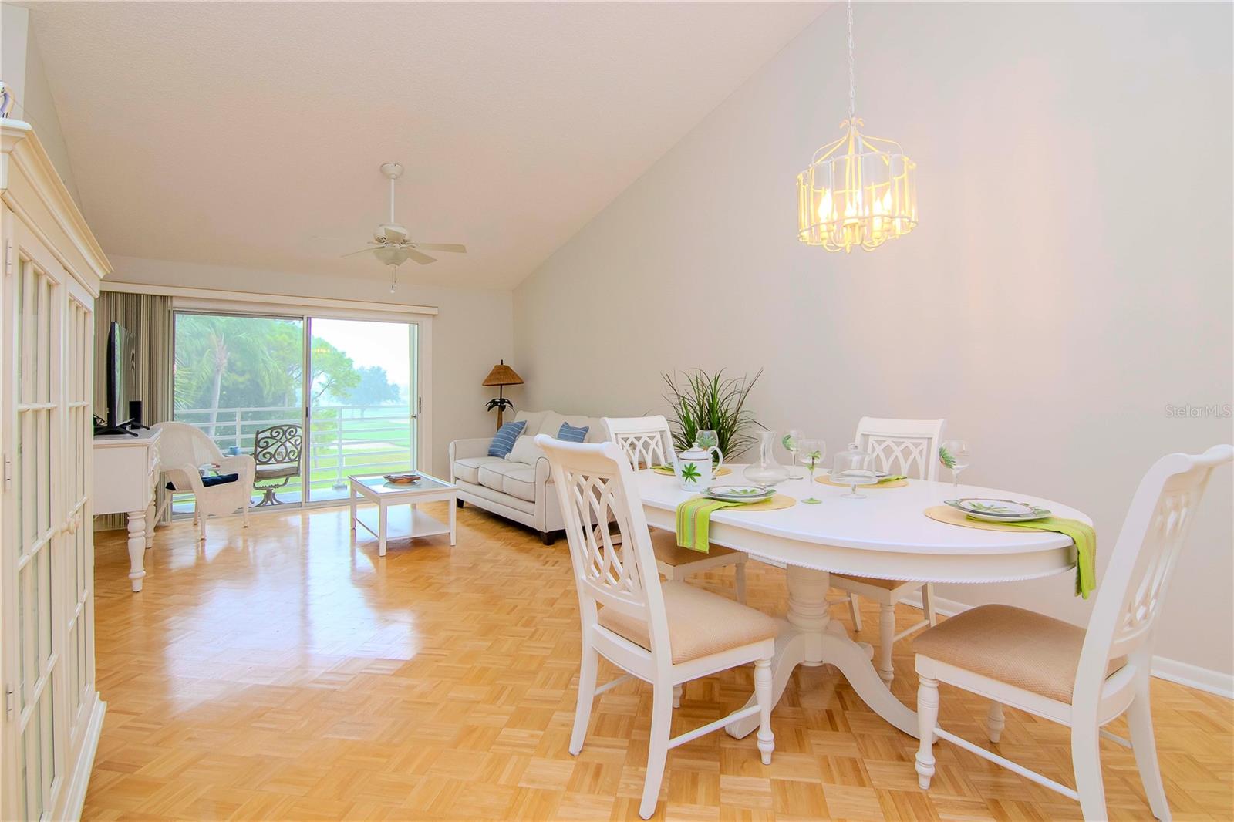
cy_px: 411
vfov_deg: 72.0
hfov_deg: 95.0
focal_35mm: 16
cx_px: 617
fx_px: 565
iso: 800
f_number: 10
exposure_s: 1/50
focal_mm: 11
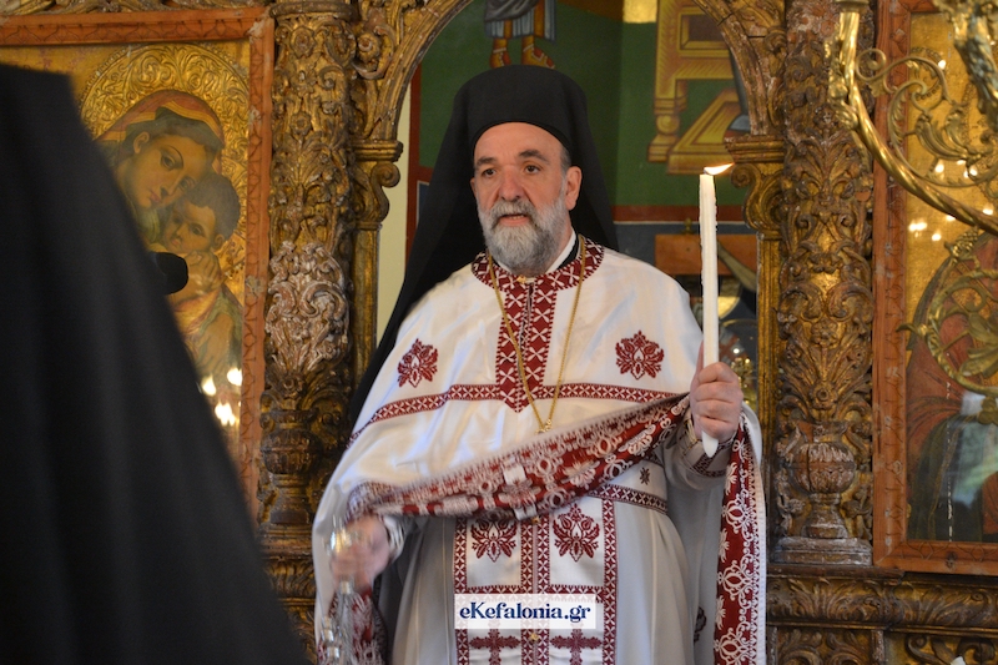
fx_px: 2411
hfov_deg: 23.4
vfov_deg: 15.7
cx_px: 499
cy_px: 332
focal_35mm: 87
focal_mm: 58
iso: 2000
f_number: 5
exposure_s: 1/60
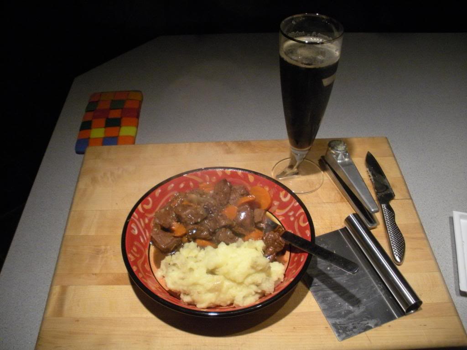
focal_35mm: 36
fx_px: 486
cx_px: 234
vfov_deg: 39.7
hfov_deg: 51.4
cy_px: 175
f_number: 3.5
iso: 400
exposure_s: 1/56
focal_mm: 6.3
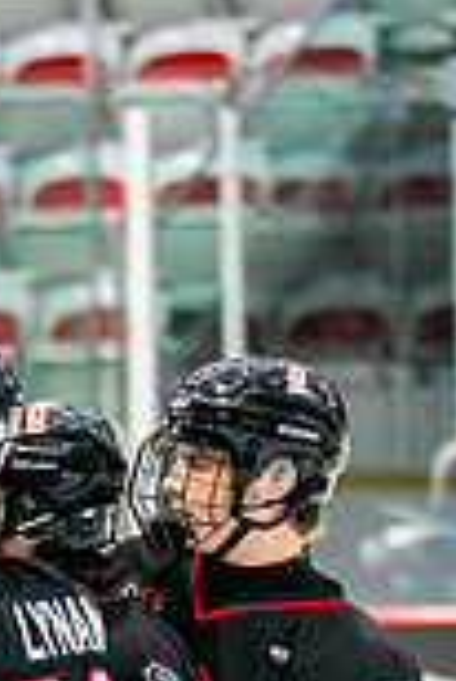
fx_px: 9952
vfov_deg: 3.9
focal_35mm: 525
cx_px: 244
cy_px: 977
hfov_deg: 2.6
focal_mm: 120
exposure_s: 1/640
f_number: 2.8
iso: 1000
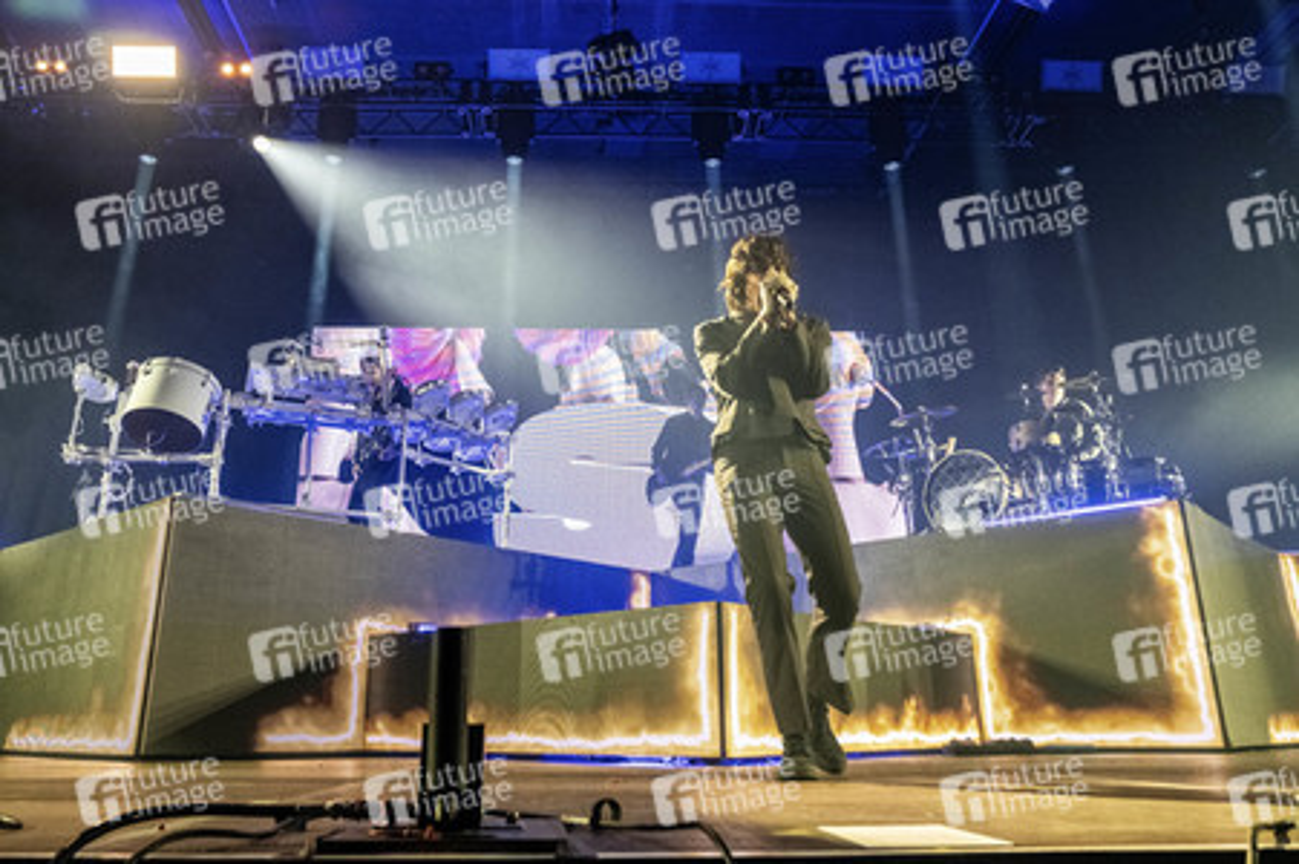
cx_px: 650
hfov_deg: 73.8
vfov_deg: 53.1
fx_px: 865
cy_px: 432
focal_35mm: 24
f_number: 5
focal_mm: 24
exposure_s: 1/500
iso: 2500
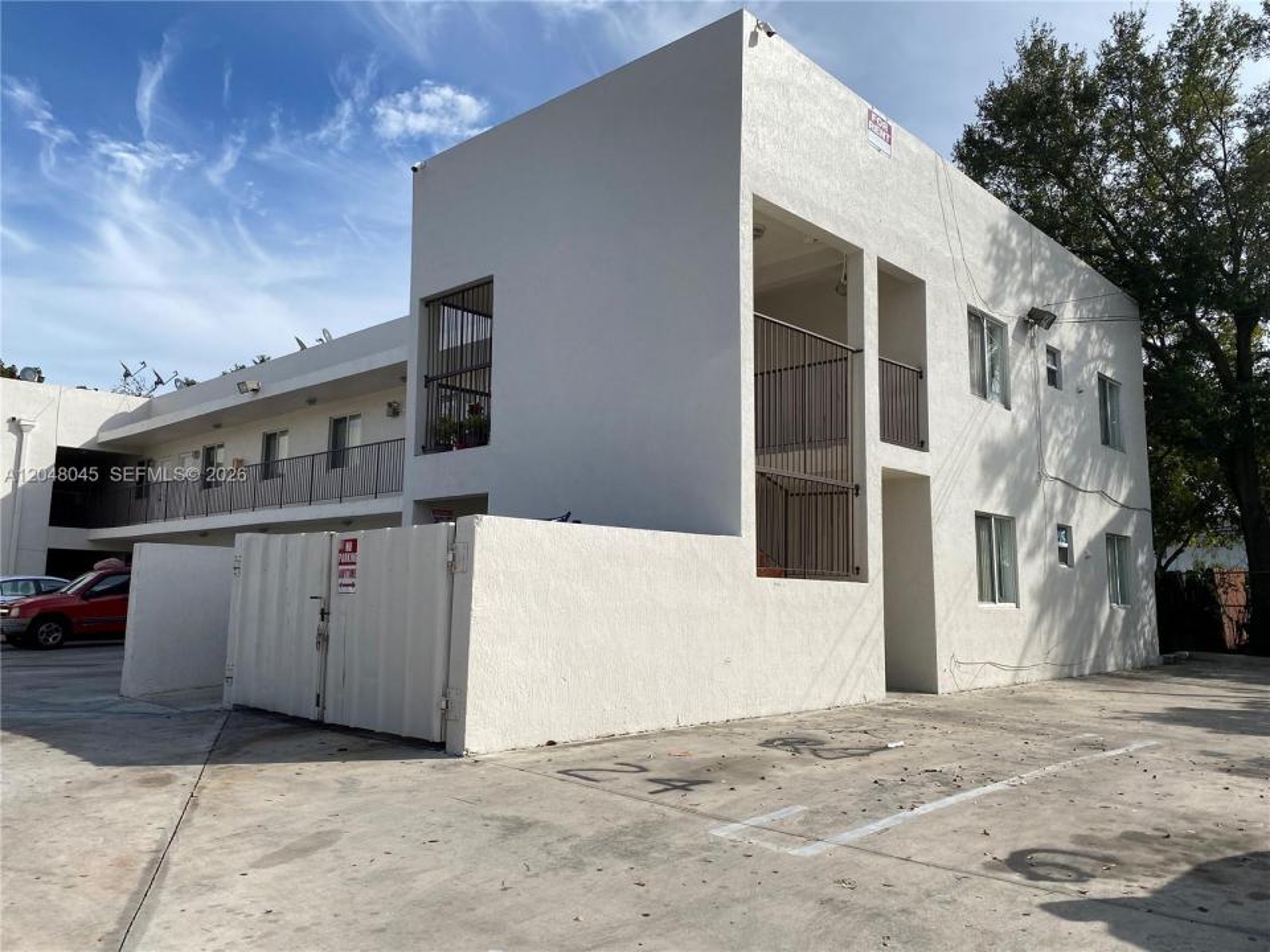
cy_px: 476
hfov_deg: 67.3
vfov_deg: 53.1
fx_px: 954
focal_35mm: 26
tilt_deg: +7.8
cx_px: 635
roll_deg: -0.7
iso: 32
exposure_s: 1/4444
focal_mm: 4.25
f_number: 1.8
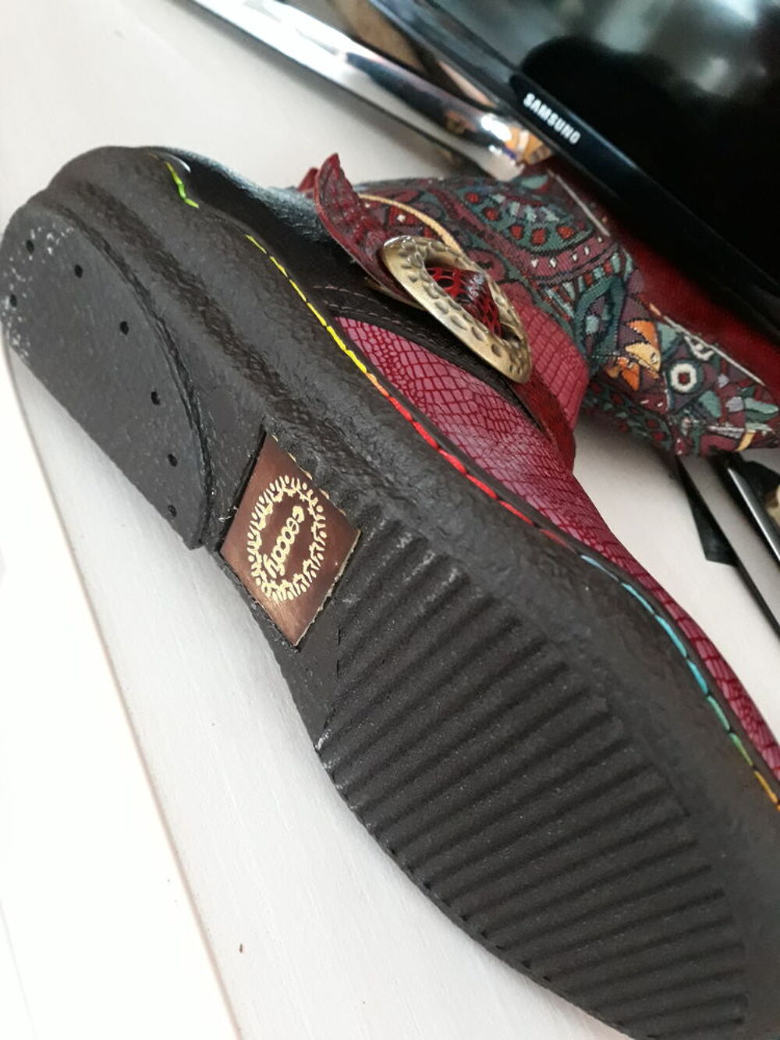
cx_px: 390
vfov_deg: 65.3
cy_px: 520
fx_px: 811
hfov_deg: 51.4
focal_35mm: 27
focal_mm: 3.71
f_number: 1.7
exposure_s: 1/20
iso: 500
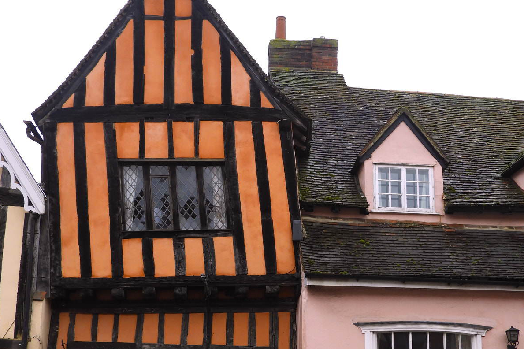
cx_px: 262
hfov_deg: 40.4
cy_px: 245
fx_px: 713
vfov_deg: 27.3
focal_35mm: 49
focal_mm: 6.3
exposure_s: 1/320
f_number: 3.8
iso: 100
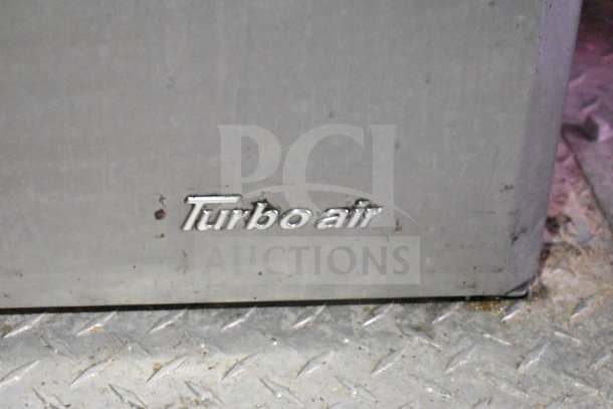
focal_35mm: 72
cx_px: 306
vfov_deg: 18.9
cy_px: 204
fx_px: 1226
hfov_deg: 28.1
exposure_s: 1/80
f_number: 5.3
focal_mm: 48
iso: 22800
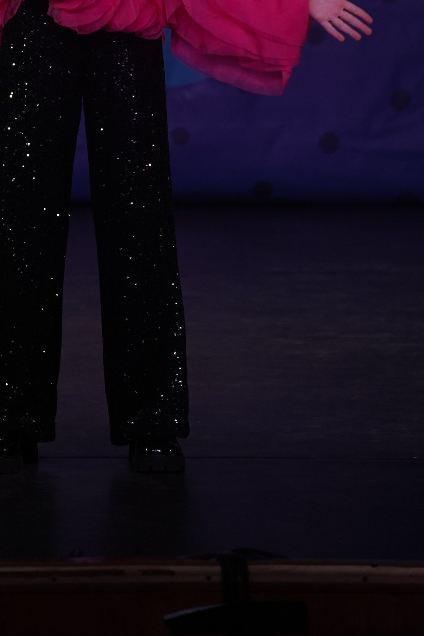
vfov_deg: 5.2
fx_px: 6944
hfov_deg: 3.5
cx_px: 92
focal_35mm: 393
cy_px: 94
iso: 1600
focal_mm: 185
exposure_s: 1/250
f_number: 5.6
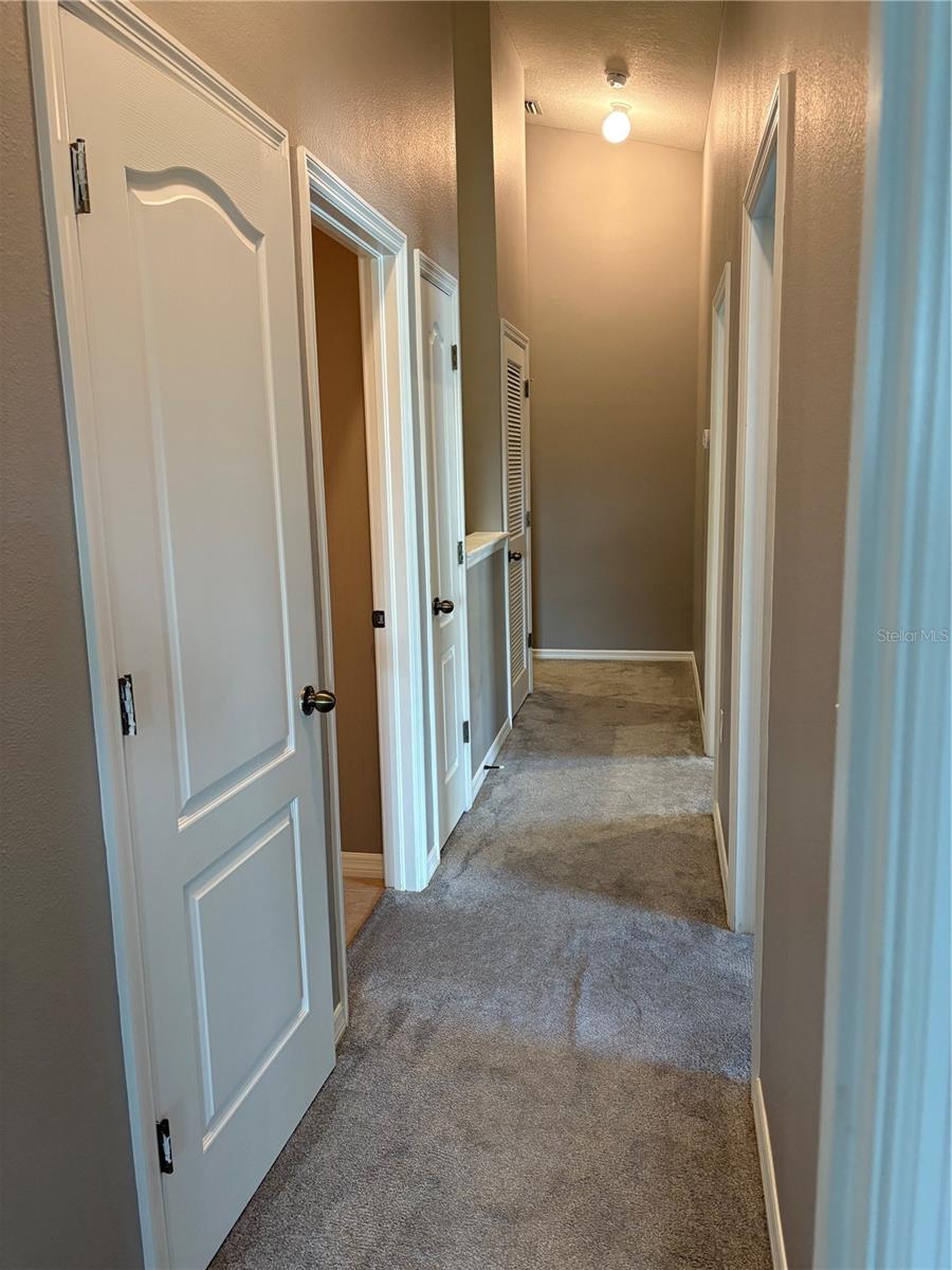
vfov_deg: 67.3
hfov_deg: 53.1
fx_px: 953
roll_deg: +1.6
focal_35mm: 26
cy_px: 635
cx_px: 476
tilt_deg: -9.0
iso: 250
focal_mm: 5.96
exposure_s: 1/60
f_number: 1.6
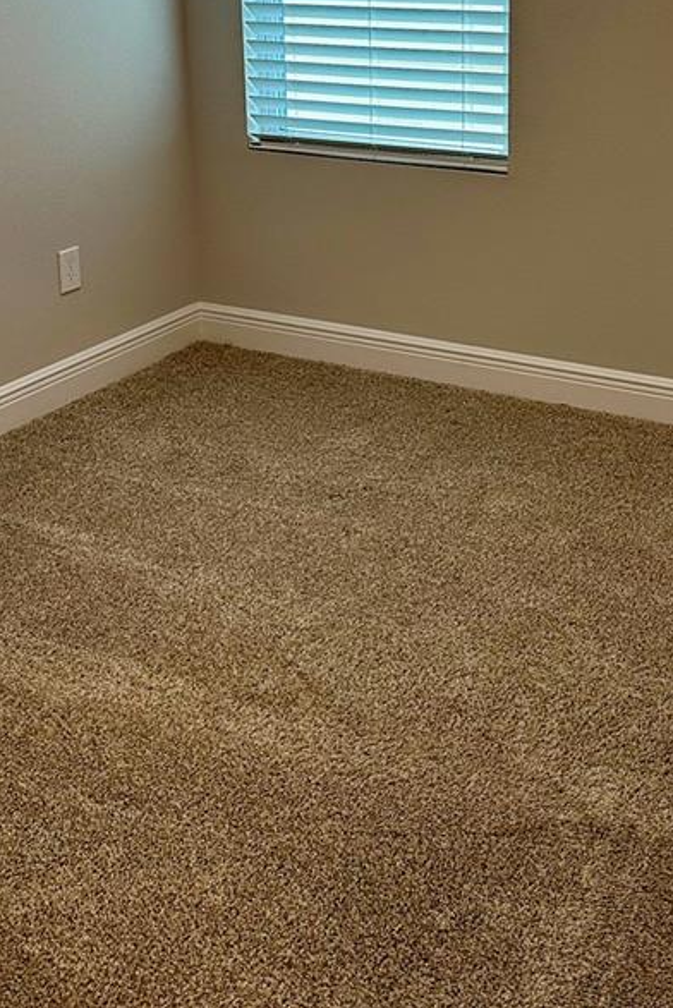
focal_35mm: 51
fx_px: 1428
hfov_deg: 26.4
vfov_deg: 37.6
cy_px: 211
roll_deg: -0.4
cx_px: 440
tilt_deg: -14.2
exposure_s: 1/120
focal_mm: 6.86
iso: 200
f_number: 1.78
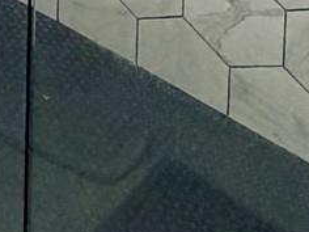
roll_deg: +0.1
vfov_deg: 10.6
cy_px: -473
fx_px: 848
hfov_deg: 18.5
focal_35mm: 95
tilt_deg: -5.4
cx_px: -141
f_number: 2.2
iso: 200
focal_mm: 2.22
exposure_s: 1/120
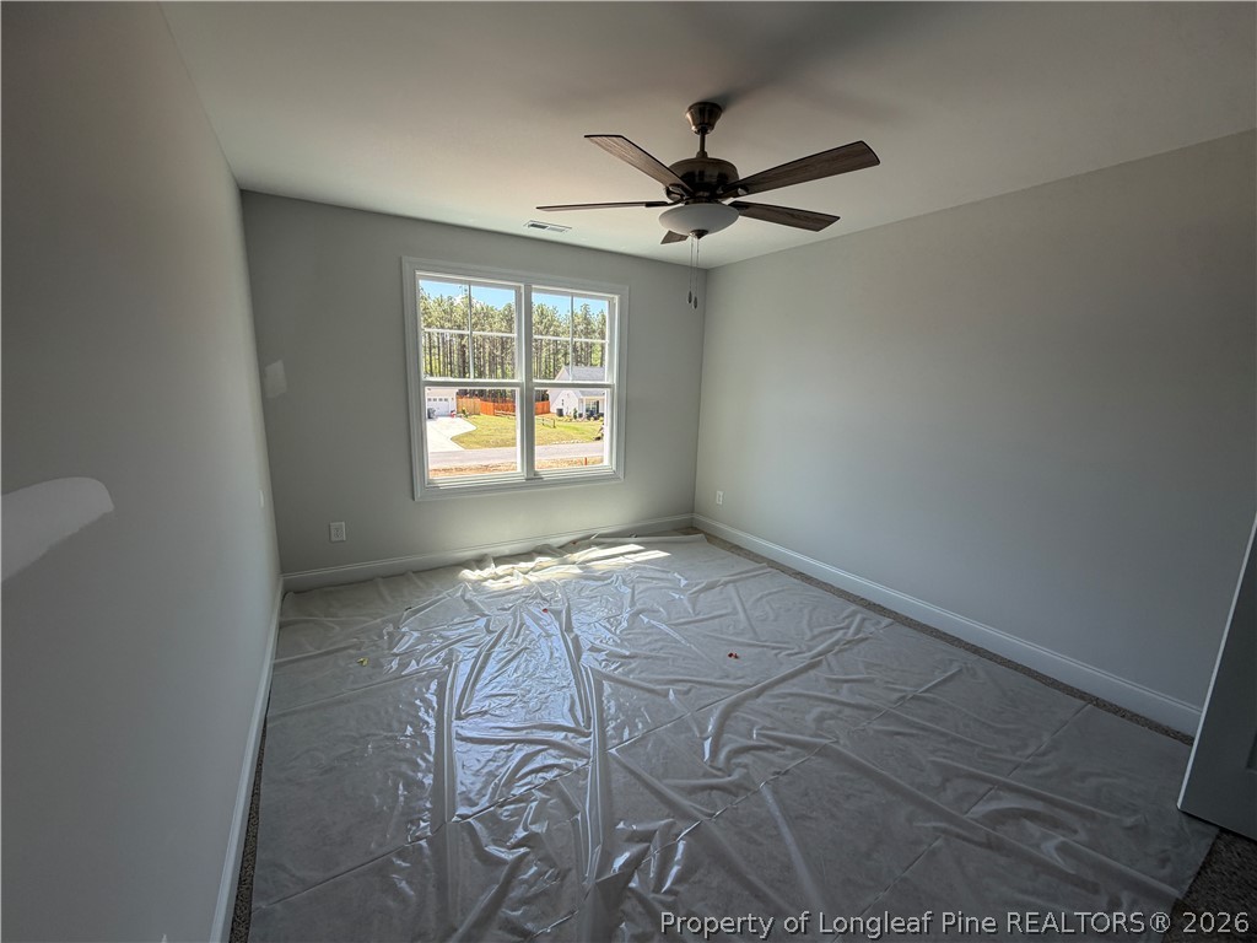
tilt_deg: -12.9
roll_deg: +0.8
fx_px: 508
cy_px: 472
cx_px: 628
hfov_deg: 102.1
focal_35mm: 14
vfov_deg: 85.7
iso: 40
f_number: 2.2
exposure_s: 1/149
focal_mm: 2.22
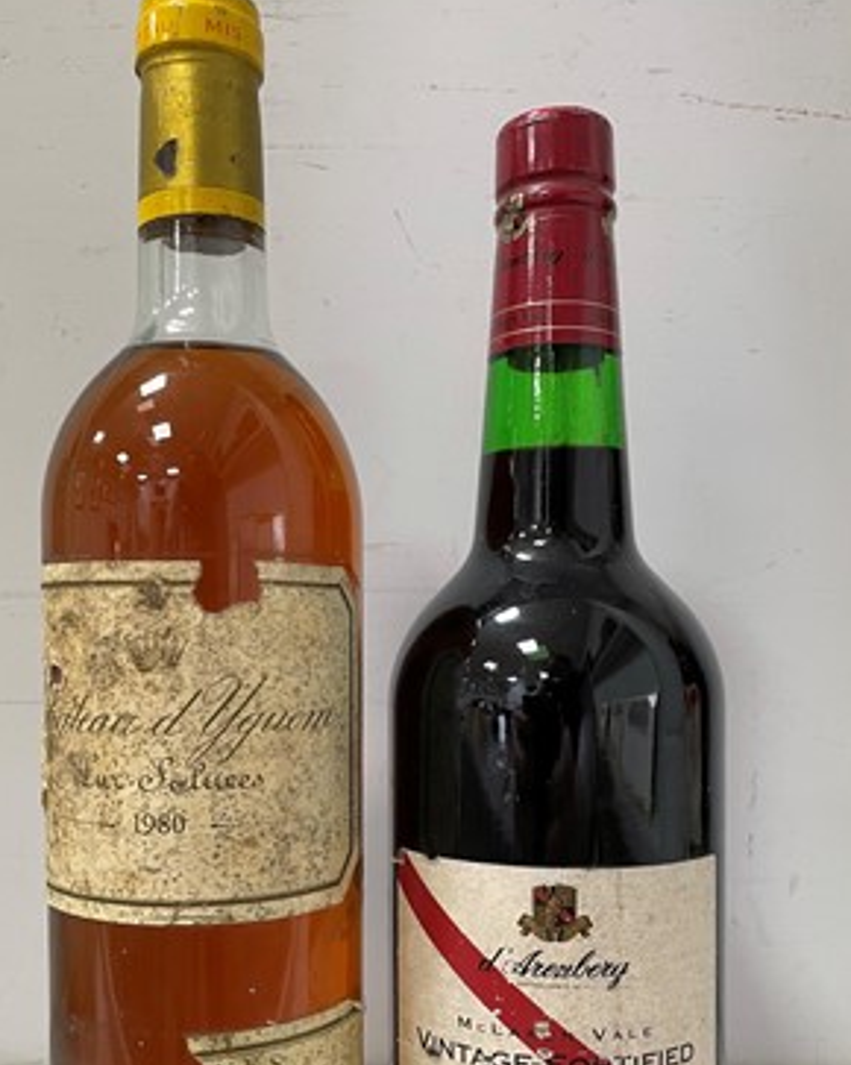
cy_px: 695
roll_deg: +0.1
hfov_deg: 42.1
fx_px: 1103
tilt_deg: -1.9
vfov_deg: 50.8
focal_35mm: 35
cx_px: 377
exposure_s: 1/50
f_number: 1.6
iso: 100
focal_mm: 4.2
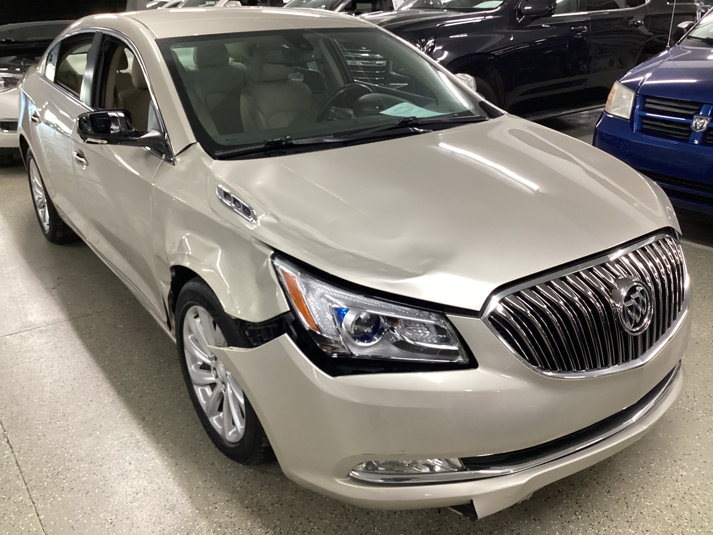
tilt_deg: -25.1
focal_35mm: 31
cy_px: 268
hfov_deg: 58.4
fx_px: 639
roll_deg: +1.2
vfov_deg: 45.4
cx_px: 356
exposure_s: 1/60
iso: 200
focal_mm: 3.3
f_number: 2.4
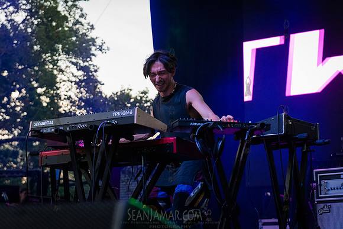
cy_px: 109
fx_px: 753
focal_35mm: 79
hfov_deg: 25.6
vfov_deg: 17.3
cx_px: 168
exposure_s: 1/500
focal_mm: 70
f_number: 4
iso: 5000
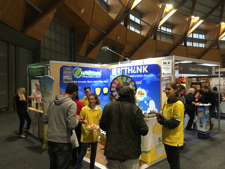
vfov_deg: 48.2
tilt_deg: +0.5
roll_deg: +0.7
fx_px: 188
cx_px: 112
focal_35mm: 29
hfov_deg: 61.7
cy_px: 84
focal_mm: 4.15
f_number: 2.2
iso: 200
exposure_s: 1/33
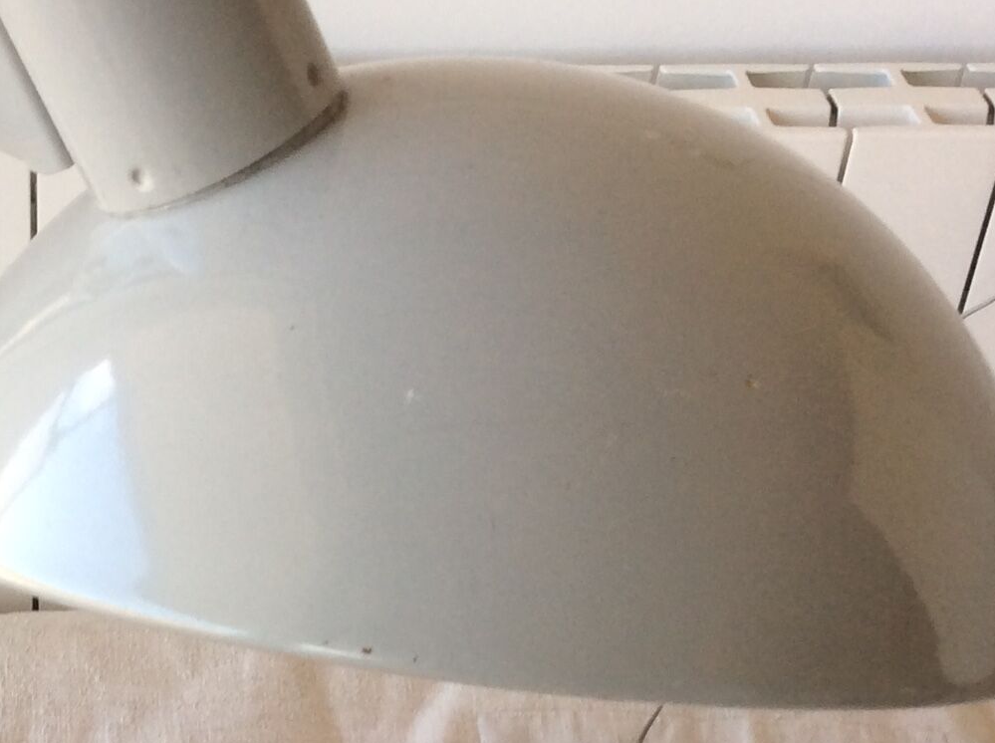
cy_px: 724
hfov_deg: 23.2
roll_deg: +0.5
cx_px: 157
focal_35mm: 83
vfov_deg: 17.4
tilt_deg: -42.6
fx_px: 2382
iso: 32
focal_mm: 3.3
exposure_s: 1/100
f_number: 2.4
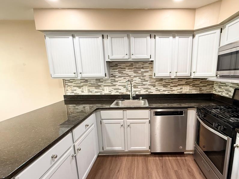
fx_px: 124
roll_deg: +1.1
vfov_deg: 71.4
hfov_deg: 86.6
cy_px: 98
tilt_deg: -10.3
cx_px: 144
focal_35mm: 18
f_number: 2.2
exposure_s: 1/60
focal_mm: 2.22
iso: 320
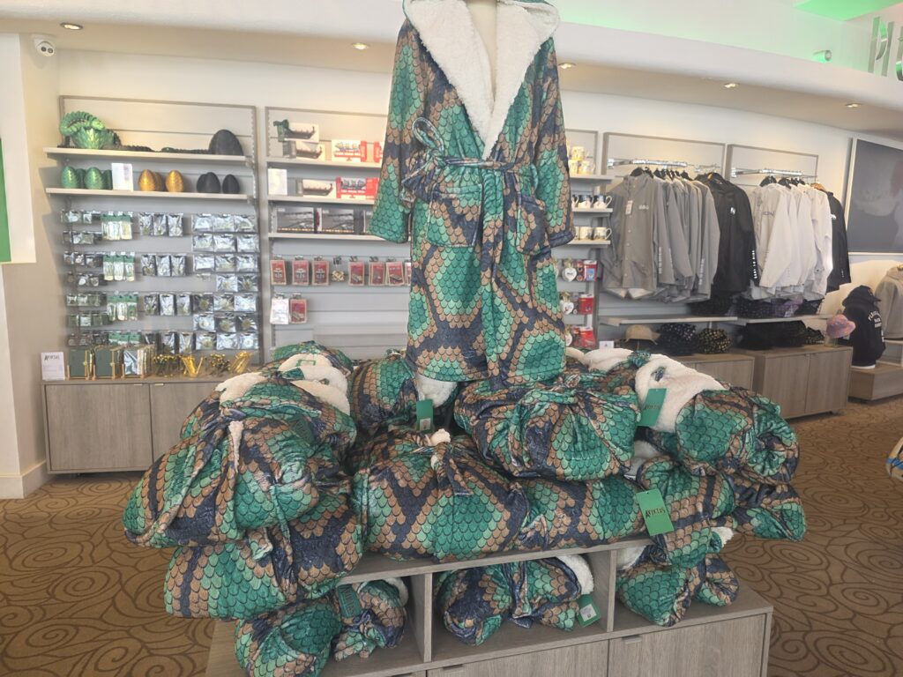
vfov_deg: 58.9
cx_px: 452
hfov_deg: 73.9
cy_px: 338
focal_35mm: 23
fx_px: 600
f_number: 1.7
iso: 125
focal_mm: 6.3
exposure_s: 1/100
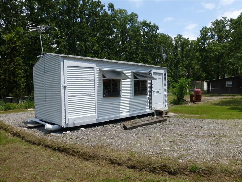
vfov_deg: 56.8
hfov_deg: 71.6
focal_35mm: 24
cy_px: 91
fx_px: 168
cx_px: 121
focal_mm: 4.3
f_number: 4
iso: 100
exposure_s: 1/800
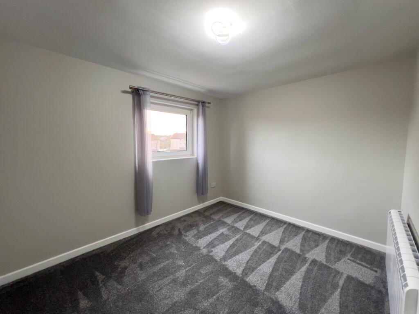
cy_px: 157
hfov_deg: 106.2
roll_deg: +0.2
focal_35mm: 13
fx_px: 157
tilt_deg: -4.7
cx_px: 210
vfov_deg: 89.9
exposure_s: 1/99
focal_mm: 1.57
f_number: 1.8
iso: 250
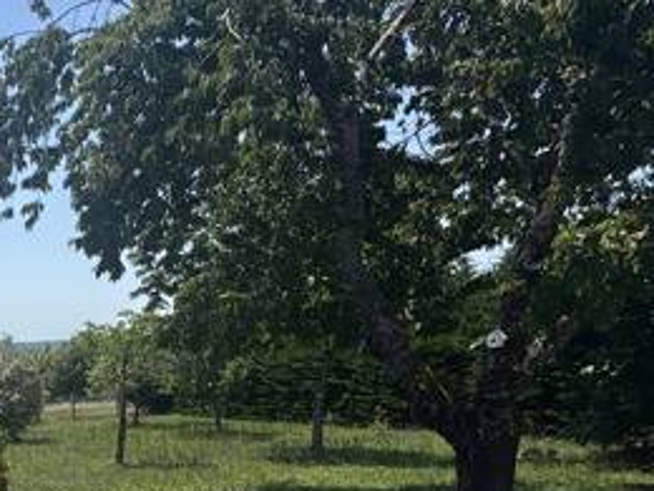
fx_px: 812
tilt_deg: -10.0
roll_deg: +0.3
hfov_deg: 32.9
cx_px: -191
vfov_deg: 30.7
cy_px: 514
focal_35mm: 43
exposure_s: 1/2208
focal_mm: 2.22
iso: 50
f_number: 2.2
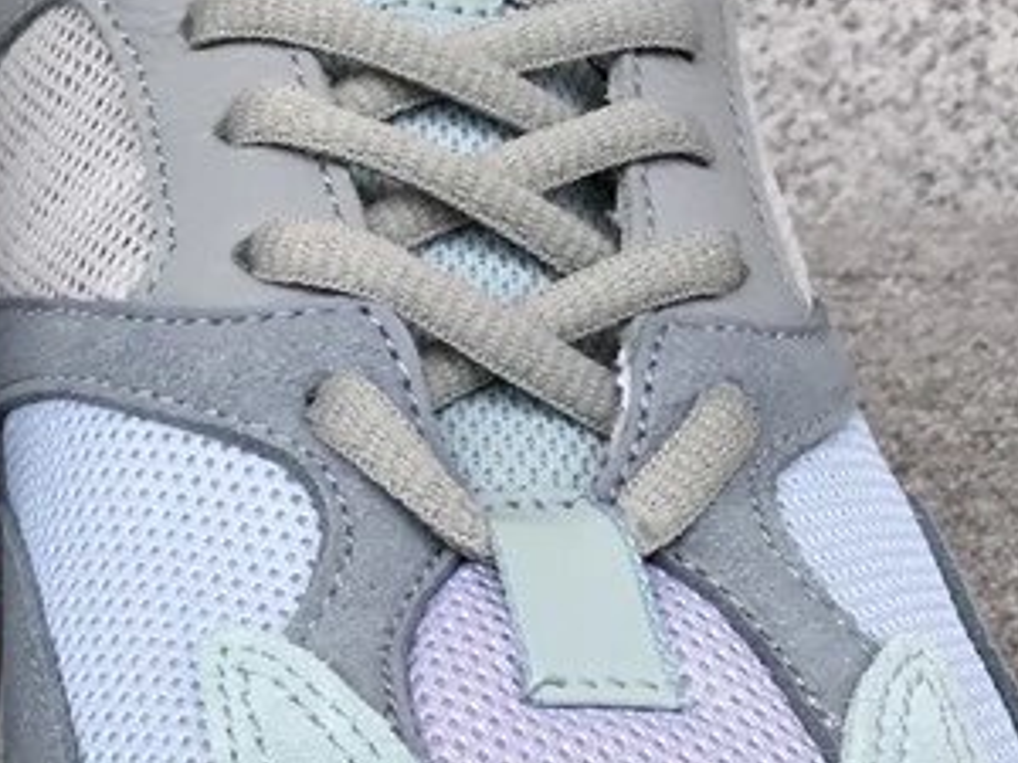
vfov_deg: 15.7
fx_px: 2735
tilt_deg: -25.8
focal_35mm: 93
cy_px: 717
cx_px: -143
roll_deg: -0.9
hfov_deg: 20.0
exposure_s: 1/100
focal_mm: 3.3
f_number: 2.4
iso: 25
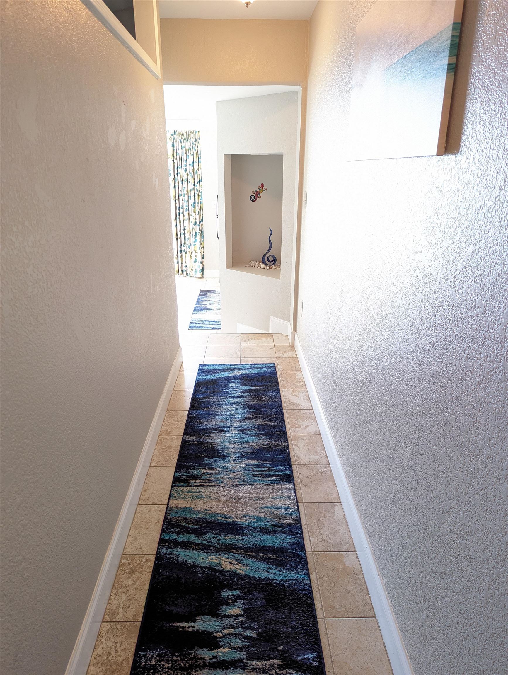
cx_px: 254
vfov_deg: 71.5
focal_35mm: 24
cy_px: 338
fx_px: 469
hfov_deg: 56.9
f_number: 1.85
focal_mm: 6.81
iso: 1036
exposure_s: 1/120
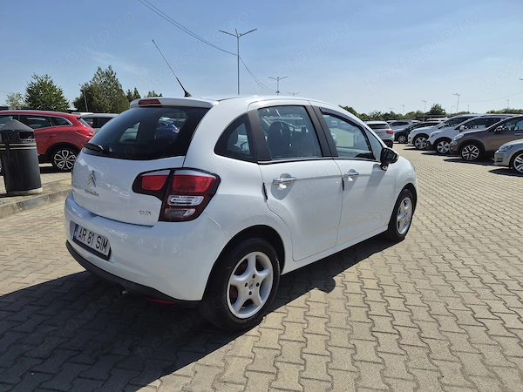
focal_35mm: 23
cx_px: 262
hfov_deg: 73.9
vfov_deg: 58.9
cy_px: 196
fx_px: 347
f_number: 1.8
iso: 50
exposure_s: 1/4128
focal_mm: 5.4
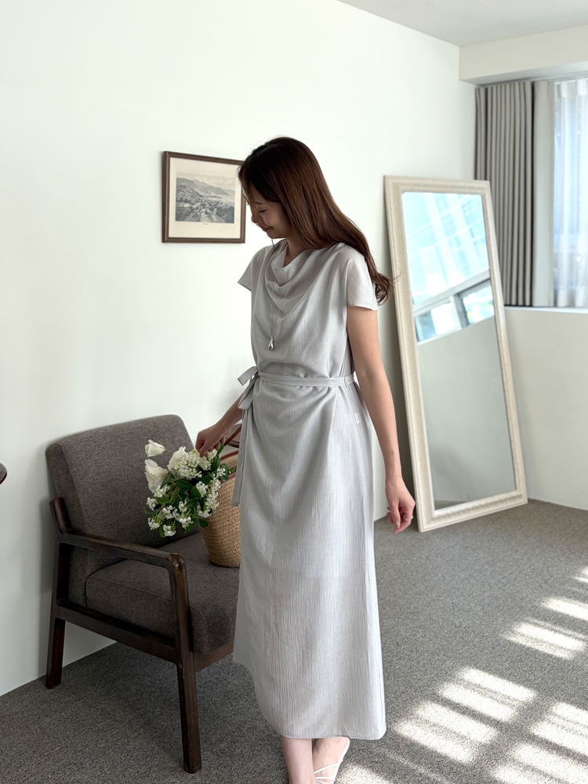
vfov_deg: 67.3
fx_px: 589
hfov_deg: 53.1
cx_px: 294
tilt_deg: -1.3
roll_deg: +1.6
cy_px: 392
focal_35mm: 26
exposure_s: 1/186
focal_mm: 5.96
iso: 40
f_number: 1.6
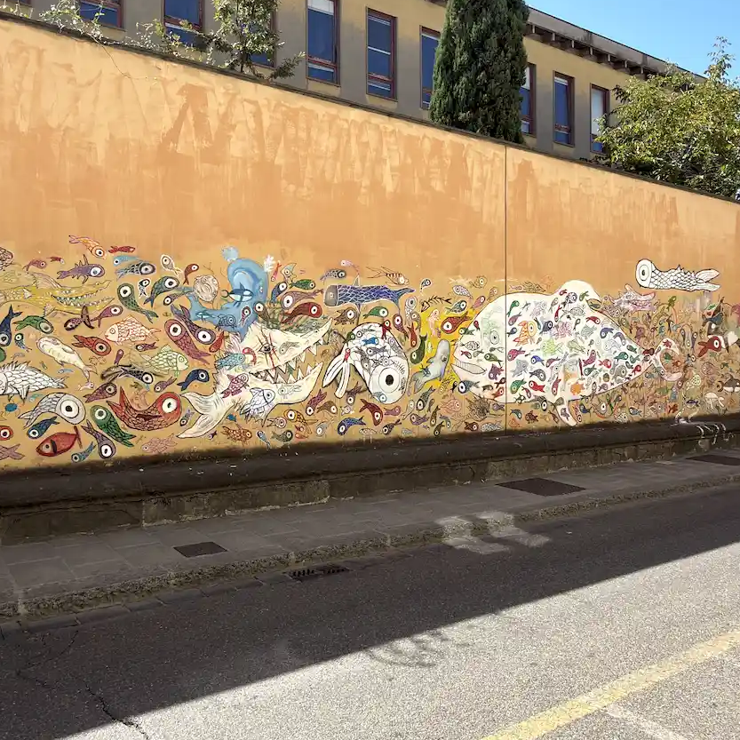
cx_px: 341
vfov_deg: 57.3
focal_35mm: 28
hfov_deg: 57.2
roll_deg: -0.2
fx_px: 677
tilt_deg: +3.2
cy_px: 358
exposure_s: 1/447
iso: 20
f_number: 2.2
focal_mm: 2.22
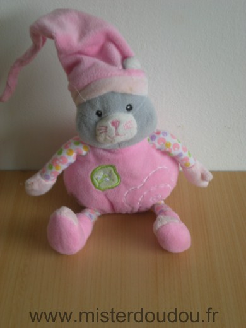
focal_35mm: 74
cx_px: 123
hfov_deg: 19.9
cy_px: 164
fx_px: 701
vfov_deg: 26.3
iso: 64
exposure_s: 1/2.8
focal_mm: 12.3
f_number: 4.6
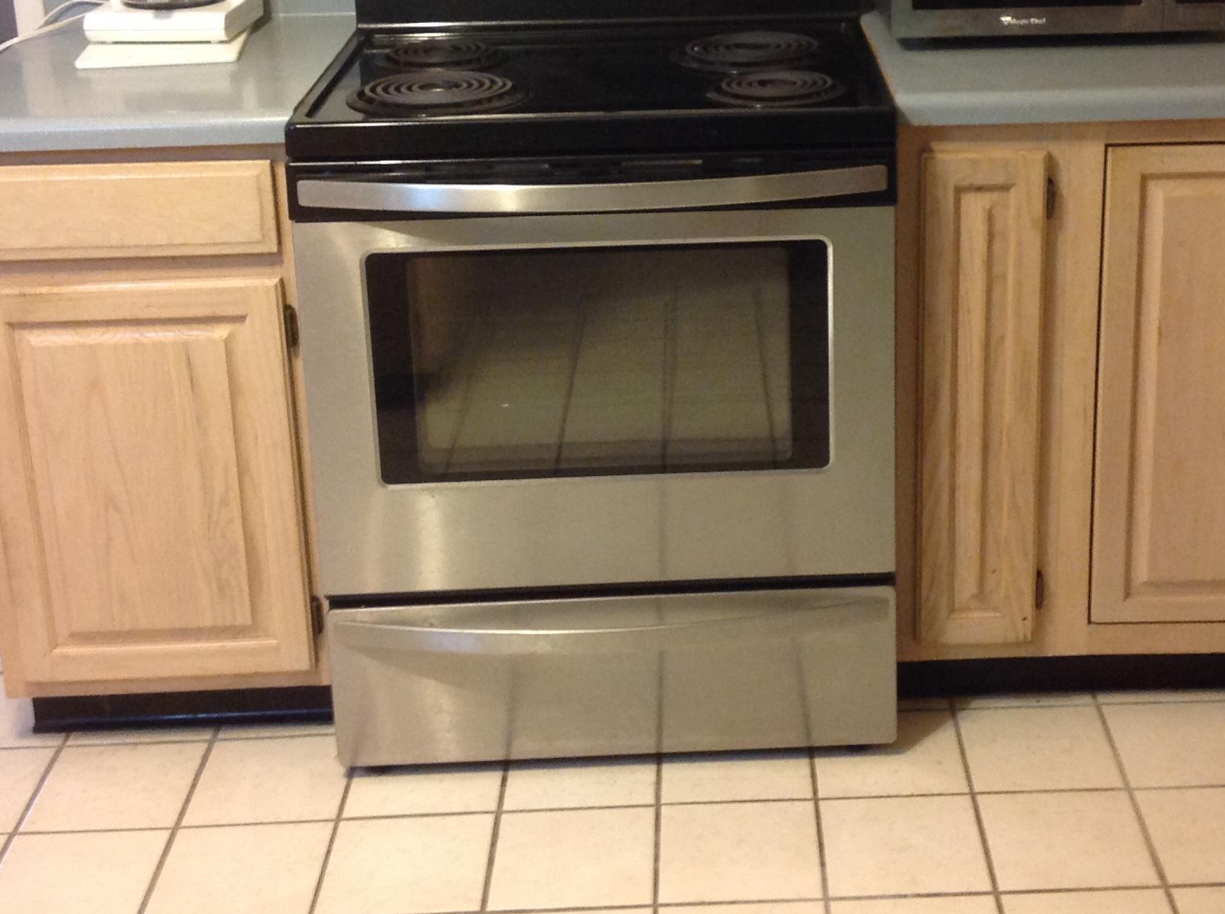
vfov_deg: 24.4
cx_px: 774
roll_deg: +0.4
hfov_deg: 32.6
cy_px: 209
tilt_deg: -16.0
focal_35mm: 59
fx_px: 2084
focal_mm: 4.28
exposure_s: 1/15
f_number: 2.4
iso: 160
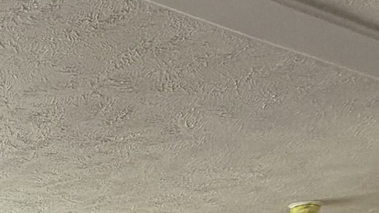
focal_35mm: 65
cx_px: -209
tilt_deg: -7.8
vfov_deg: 14.4
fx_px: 653
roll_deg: -2.3
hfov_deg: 24.2
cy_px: 463
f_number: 2.2
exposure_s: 1/120
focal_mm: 2.22
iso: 200
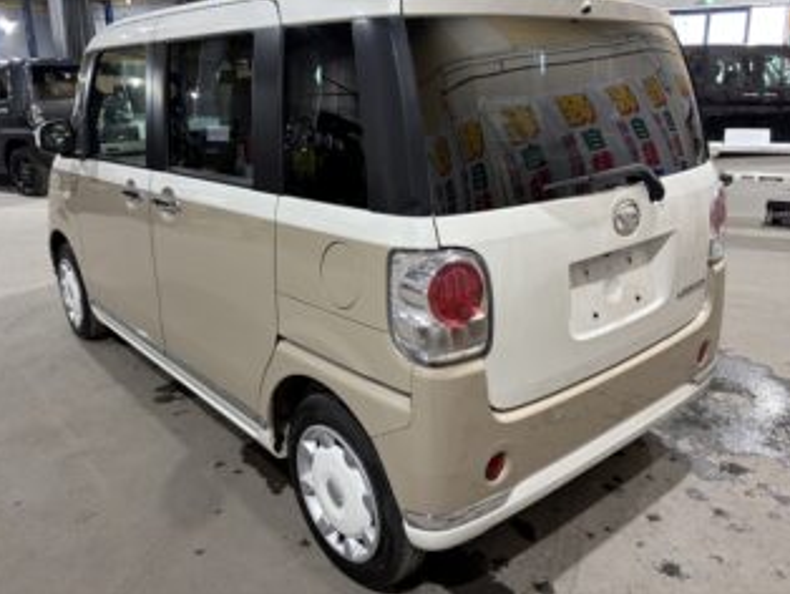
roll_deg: +1.8
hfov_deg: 61.6
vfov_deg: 48.2
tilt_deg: -15.7
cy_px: 266
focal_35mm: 29
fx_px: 662
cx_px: 385
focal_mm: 5.96
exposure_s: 1/50
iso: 125
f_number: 1.6
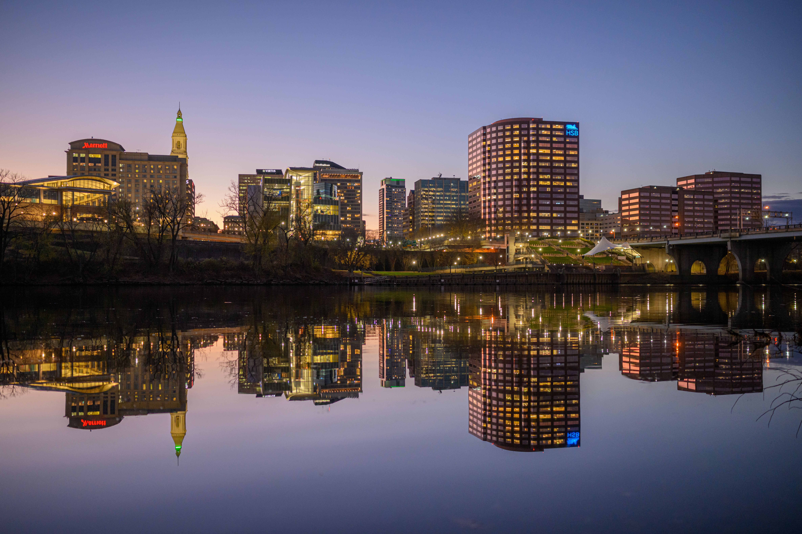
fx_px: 780
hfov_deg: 54.4
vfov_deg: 37.9
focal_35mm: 35
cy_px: 267
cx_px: 401
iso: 1250
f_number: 2
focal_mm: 35
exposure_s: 1/60
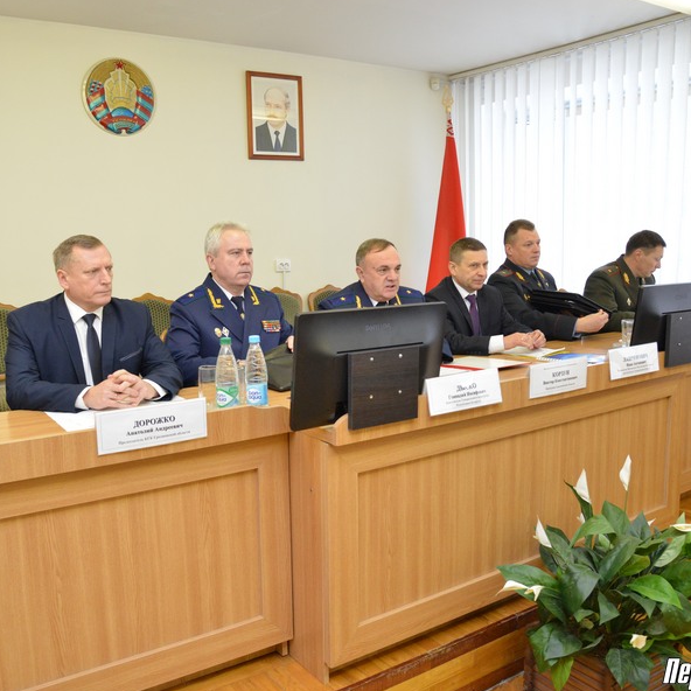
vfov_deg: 52.5
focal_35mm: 31
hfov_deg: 52.3
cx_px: 292
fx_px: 700
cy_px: 347
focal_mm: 24
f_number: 5.6
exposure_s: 1/125
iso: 4000
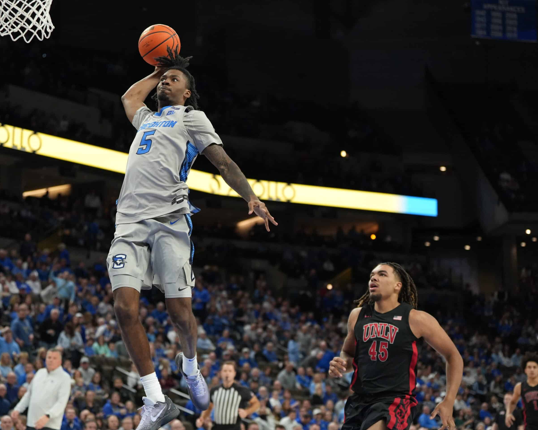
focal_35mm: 79
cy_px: 215
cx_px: 222
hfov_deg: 24.1
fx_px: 1258
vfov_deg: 19.4
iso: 4000
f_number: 2.8
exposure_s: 1/1600
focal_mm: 70
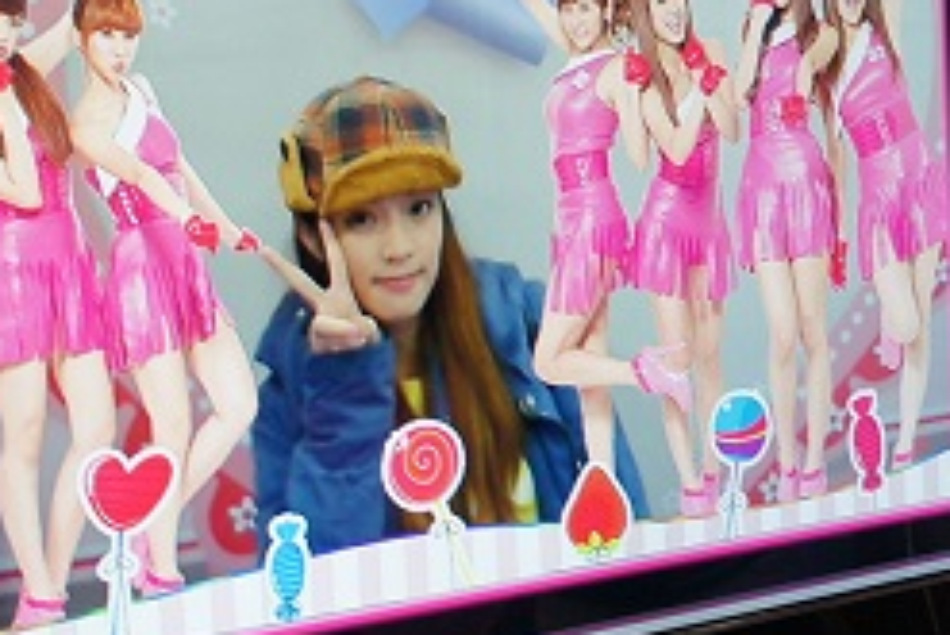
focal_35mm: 100
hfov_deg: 19.2
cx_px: 1158
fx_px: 2640
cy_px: 223
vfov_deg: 13.7
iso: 500
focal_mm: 18
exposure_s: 1/80
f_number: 4
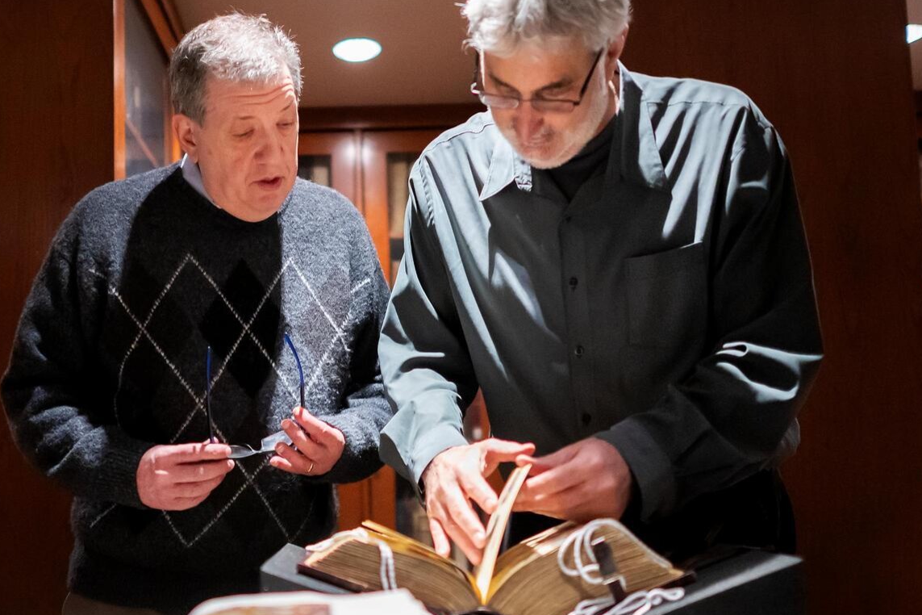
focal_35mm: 42
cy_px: 349
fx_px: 1076
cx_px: 330
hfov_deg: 45.9
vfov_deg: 31.9
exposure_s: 1/800
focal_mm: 24
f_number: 1.4
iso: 4000
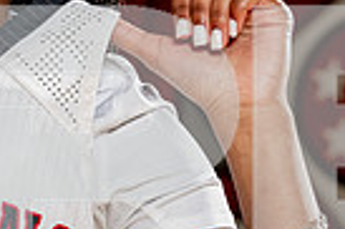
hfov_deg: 6.6
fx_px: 2986
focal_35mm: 312
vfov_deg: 4.4
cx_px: -98
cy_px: 140
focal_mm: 70
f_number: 5.6
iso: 640
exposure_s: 1/250
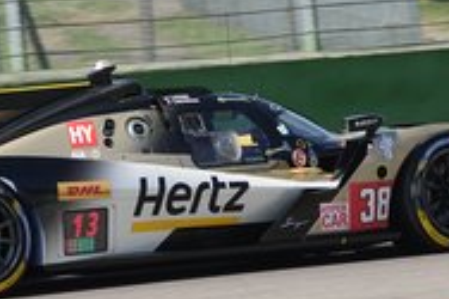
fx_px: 6380
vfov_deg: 2.7
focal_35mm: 512
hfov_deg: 4.0
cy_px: 136
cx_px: 136
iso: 160
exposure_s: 1/1000
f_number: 4.5
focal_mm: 78.39
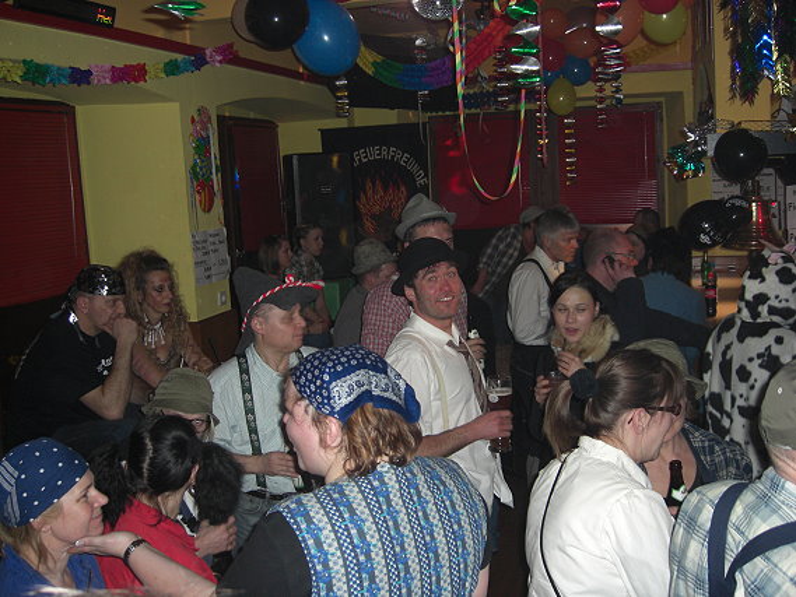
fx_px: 874
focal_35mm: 38
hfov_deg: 49.0
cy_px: 298
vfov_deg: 37.7
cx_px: 398
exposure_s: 1/60
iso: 200
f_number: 2.8
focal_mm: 7.9
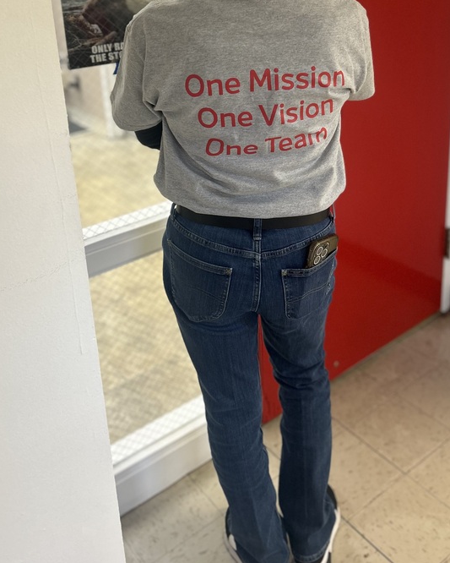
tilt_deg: -18.2
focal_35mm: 39
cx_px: 276
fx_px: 649
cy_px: 147
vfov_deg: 45.4
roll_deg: +2.1
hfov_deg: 38.0
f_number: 1.5
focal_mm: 5.7
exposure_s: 1/60
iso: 100
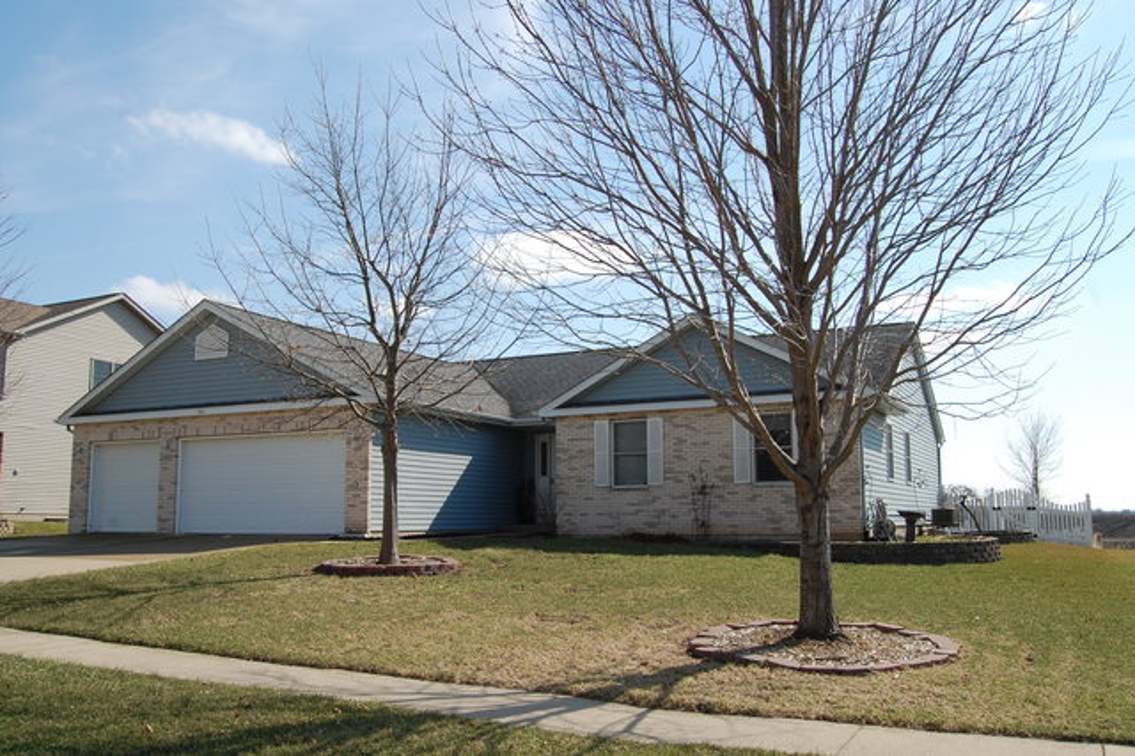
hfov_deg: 57.2
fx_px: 1040
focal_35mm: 33
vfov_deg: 39.9
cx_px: 568
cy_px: 378
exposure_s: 1/320
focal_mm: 22
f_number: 9
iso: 200
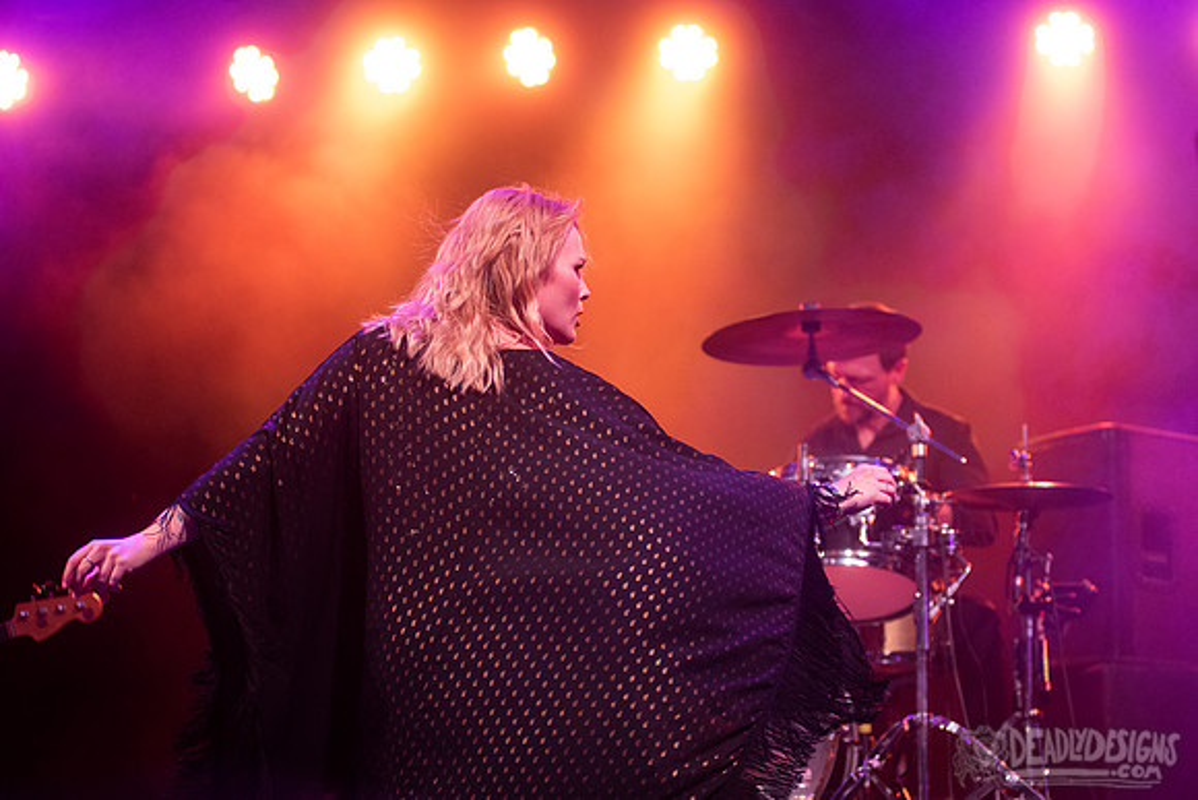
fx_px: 2981
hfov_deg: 22.7
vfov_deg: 15.3
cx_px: 630
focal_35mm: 90
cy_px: 397
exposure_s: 1/400
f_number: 3.2
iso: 2500
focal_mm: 80
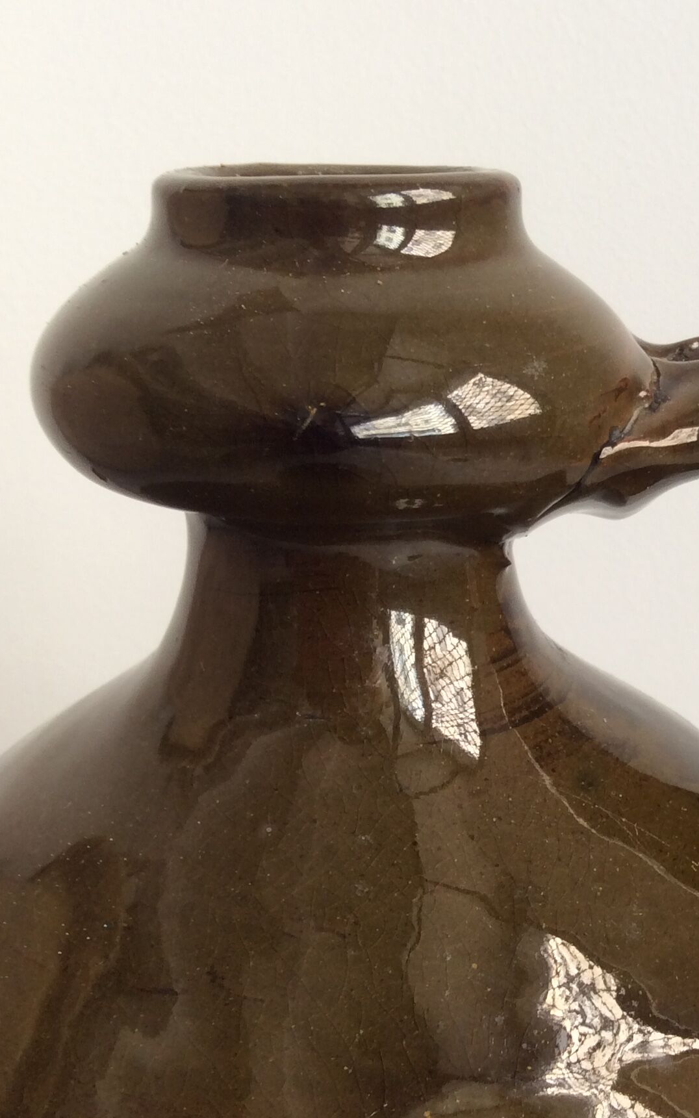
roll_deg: +1.8
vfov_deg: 39.5
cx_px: 582
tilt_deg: -20.8
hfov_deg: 24.8
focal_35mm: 51
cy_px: 623
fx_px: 1554
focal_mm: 3.3
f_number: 2.4
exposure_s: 1/25
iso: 32
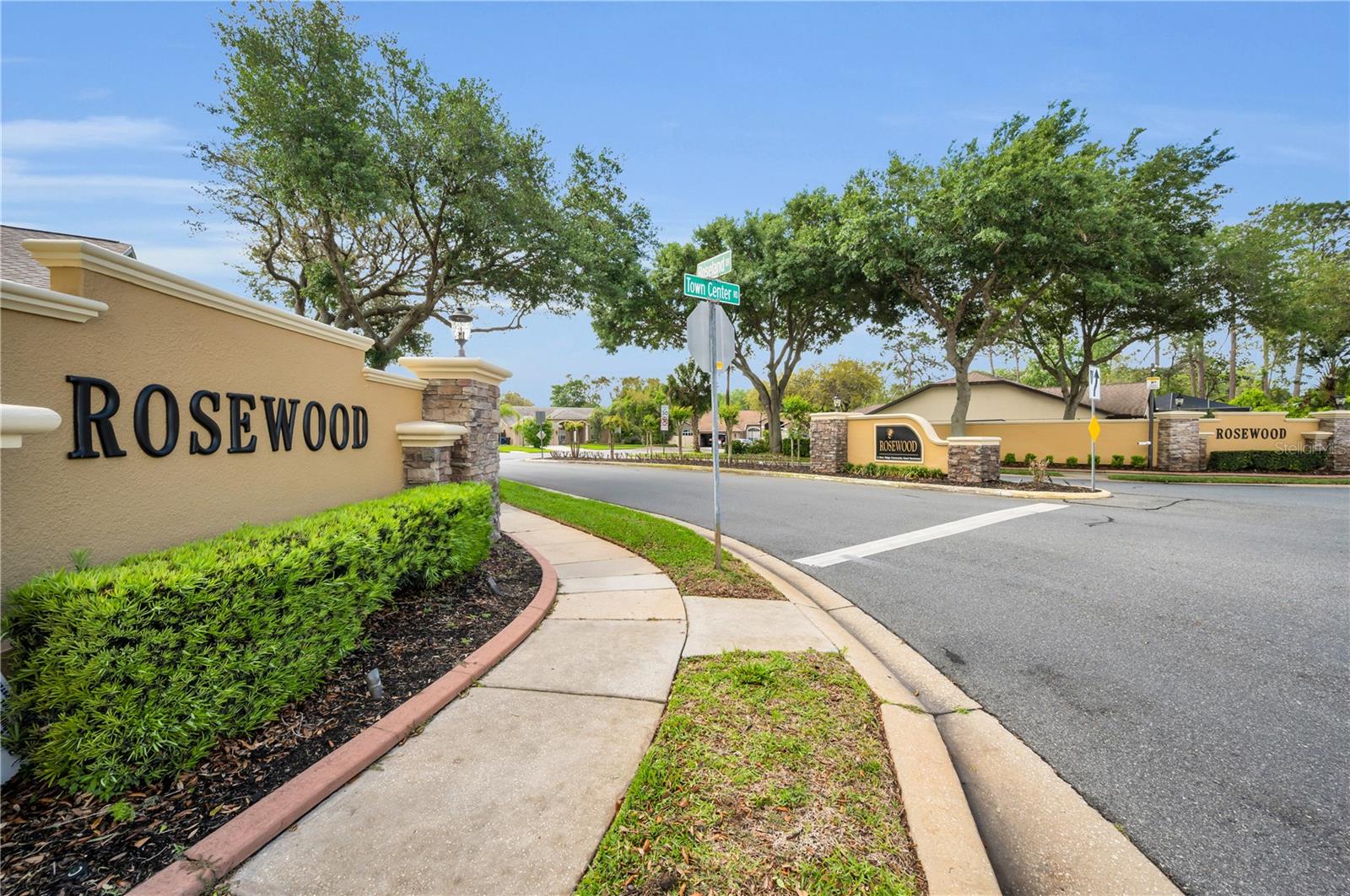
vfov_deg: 79.1
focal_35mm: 14
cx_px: 675
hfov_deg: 102.4
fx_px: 543
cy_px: 448
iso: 250
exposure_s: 1/200
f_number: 10
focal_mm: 14.5
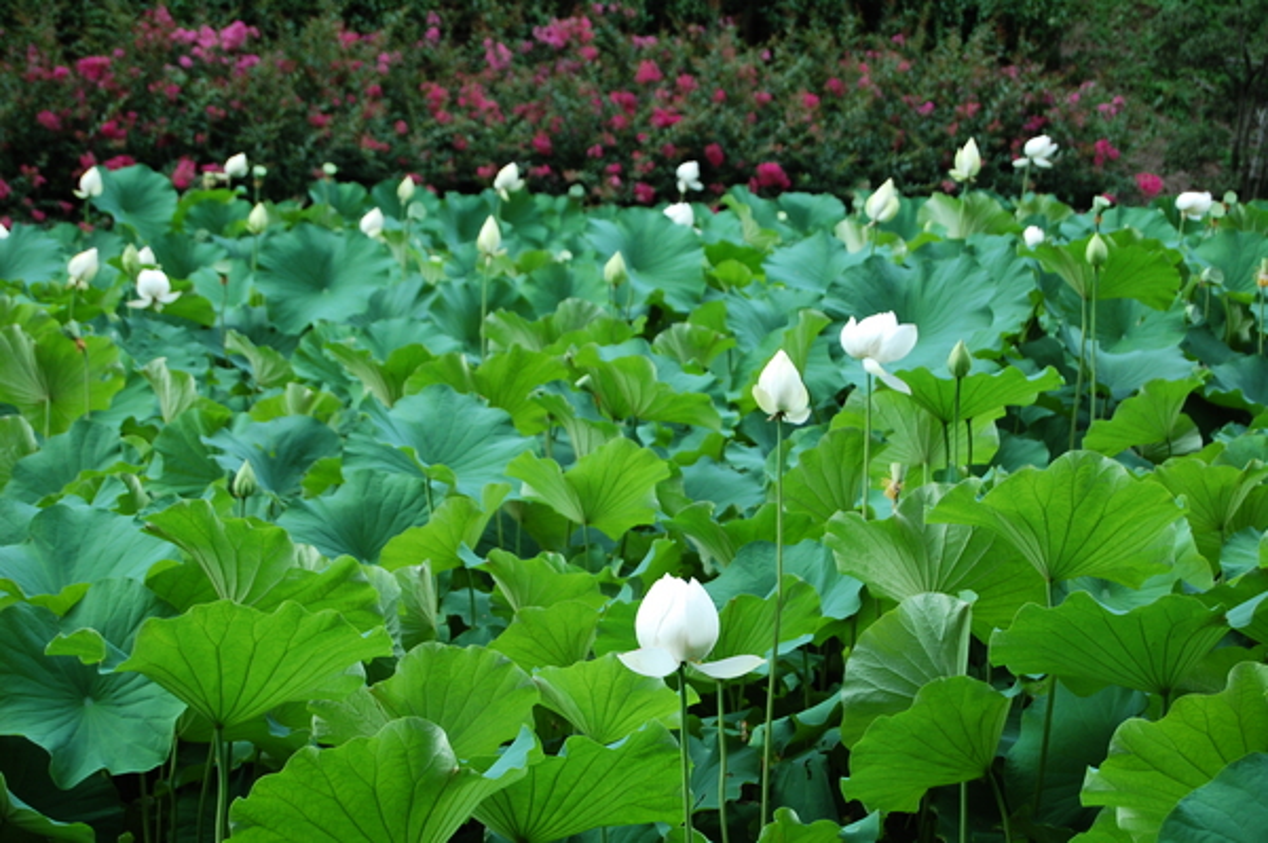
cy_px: 422
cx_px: 634
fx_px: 2903
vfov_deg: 16.5
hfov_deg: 24.6
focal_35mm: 82
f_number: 5.6
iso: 200
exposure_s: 1/100
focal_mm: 55
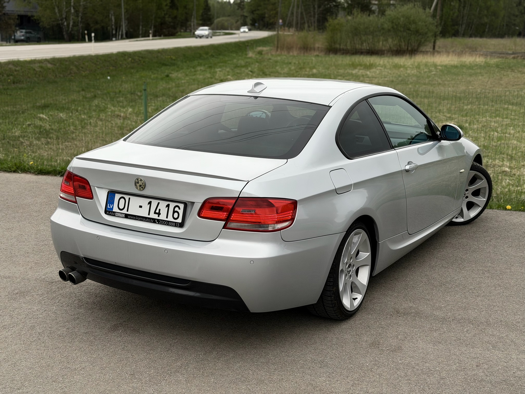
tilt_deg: -12.9
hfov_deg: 39.7
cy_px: 197
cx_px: 262
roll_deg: -1.3
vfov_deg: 30.3
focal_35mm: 48
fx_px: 728
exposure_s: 1/484
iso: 64
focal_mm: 6.76
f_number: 1.78
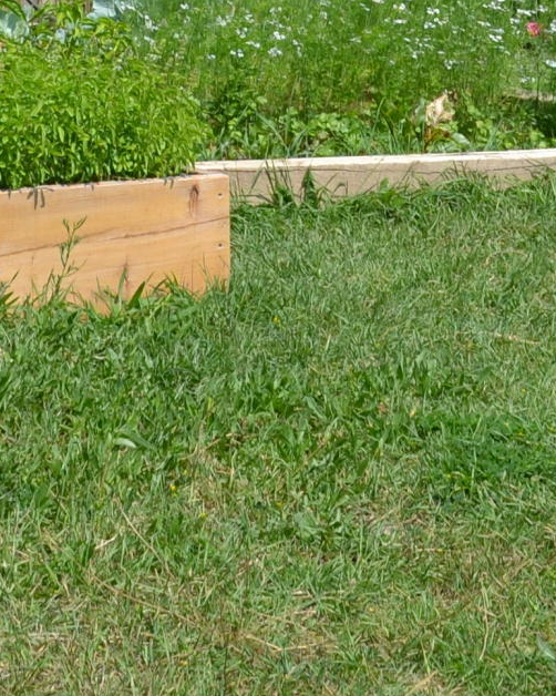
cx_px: 234
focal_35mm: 148
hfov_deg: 10.4
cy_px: -373
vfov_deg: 12.4
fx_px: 3046
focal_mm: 22
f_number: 8
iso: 100
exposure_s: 1/250
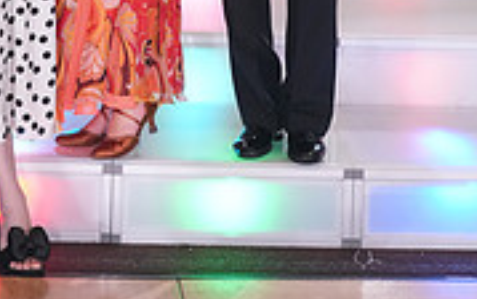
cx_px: 121
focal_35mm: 139
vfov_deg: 8.9
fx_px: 1808
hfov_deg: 15.0
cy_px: -288
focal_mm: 42
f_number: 4
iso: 2000
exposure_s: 1/400
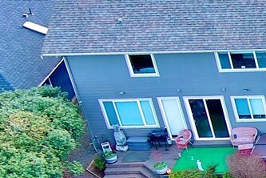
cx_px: 613
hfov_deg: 11.7
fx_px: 1093
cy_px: 225
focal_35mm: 148
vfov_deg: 9.1
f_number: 2.8
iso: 100
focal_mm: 10.57
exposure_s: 1/96.9
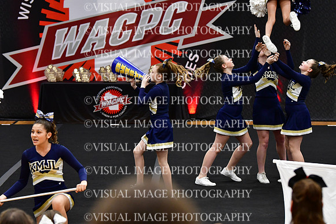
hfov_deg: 13.7
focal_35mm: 150
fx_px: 1400
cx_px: 168
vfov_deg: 9.2
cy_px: 112
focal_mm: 100
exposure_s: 1/500
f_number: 3.5
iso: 4000
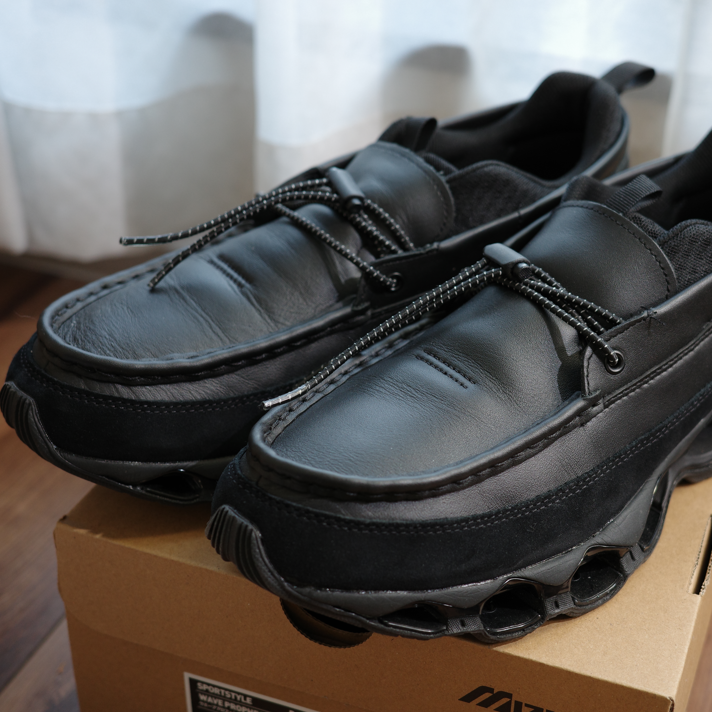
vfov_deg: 32.8
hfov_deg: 32.7
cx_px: 410
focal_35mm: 52
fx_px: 1210
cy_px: 353
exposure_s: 1/40
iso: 320
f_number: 2.8
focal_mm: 26
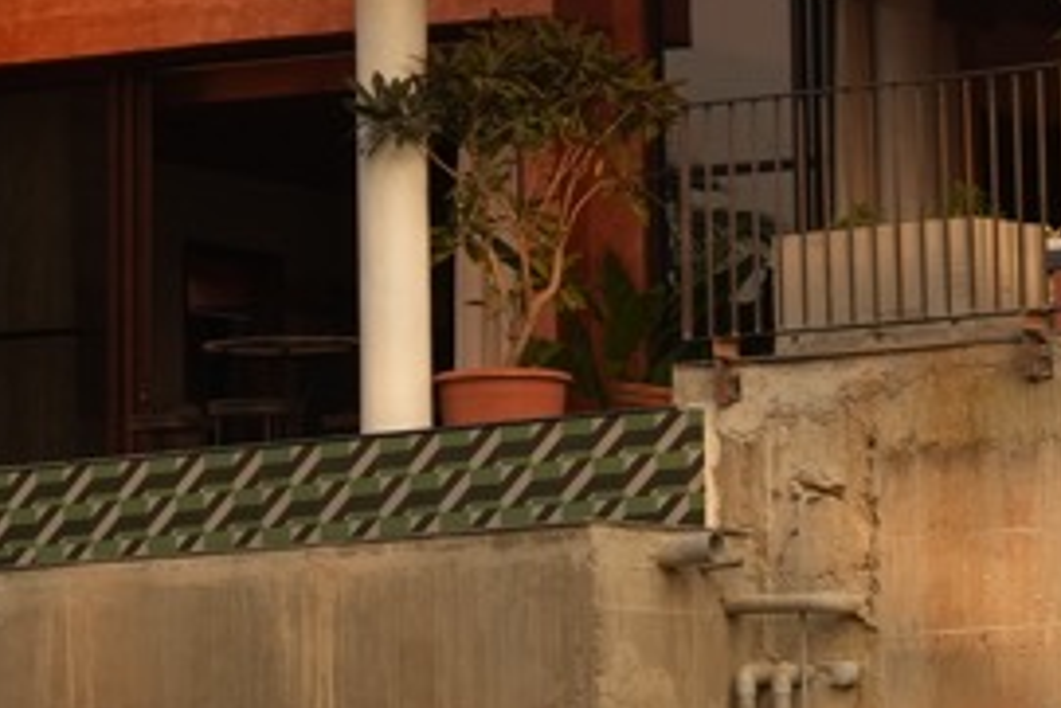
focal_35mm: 243
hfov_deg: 8.5
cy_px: -859
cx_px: 478
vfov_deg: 5.5
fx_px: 7176
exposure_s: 1/50
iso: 200
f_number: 11
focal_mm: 51.5
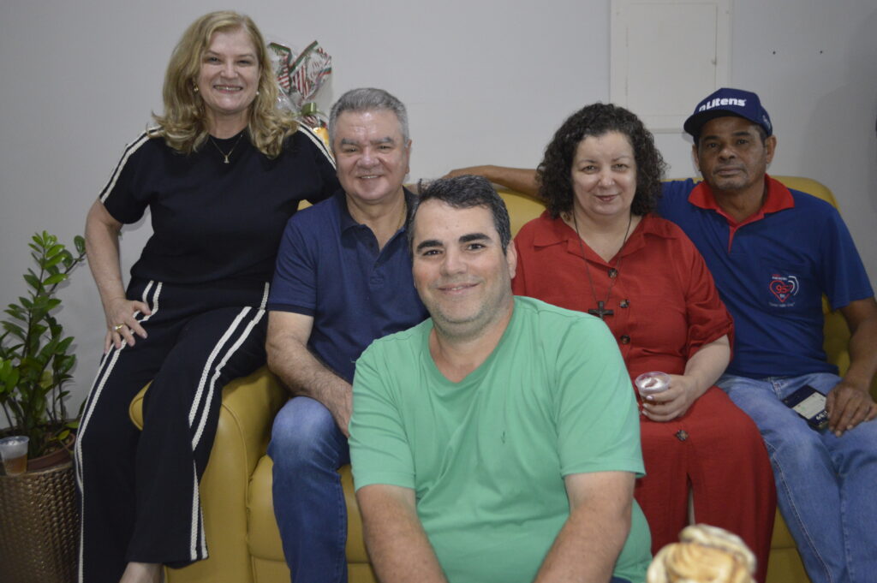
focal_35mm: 36
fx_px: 876
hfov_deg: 53.2
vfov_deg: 36.8
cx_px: 438
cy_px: 292
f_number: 4
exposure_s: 1/60
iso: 1600
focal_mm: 24
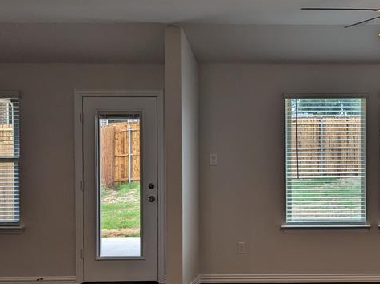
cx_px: 358
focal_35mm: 52
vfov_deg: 28.0
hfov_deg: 34.3
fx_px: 570
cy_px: 120
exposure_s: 1/357
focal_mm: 6.81
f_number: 1.85
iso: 42
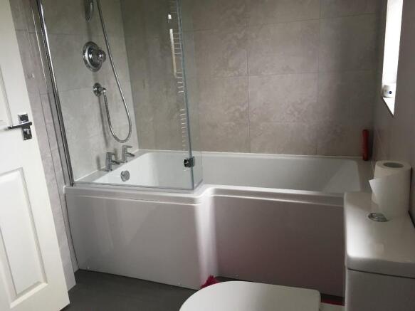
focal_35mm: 29
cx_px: 208
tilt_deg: -18.0
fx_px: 348
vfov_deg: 48.2
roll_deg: +4.5
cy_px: 156
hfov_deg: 61.7
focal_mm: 4.15
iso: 80
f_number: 2.2
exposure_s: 1/33
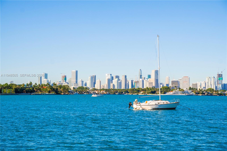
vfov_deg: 18.2
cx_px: 114
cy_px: 76
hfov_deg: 27.0
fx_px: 473
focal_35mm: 75
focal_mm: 50
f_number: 7.1
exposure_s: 1/640
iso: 200
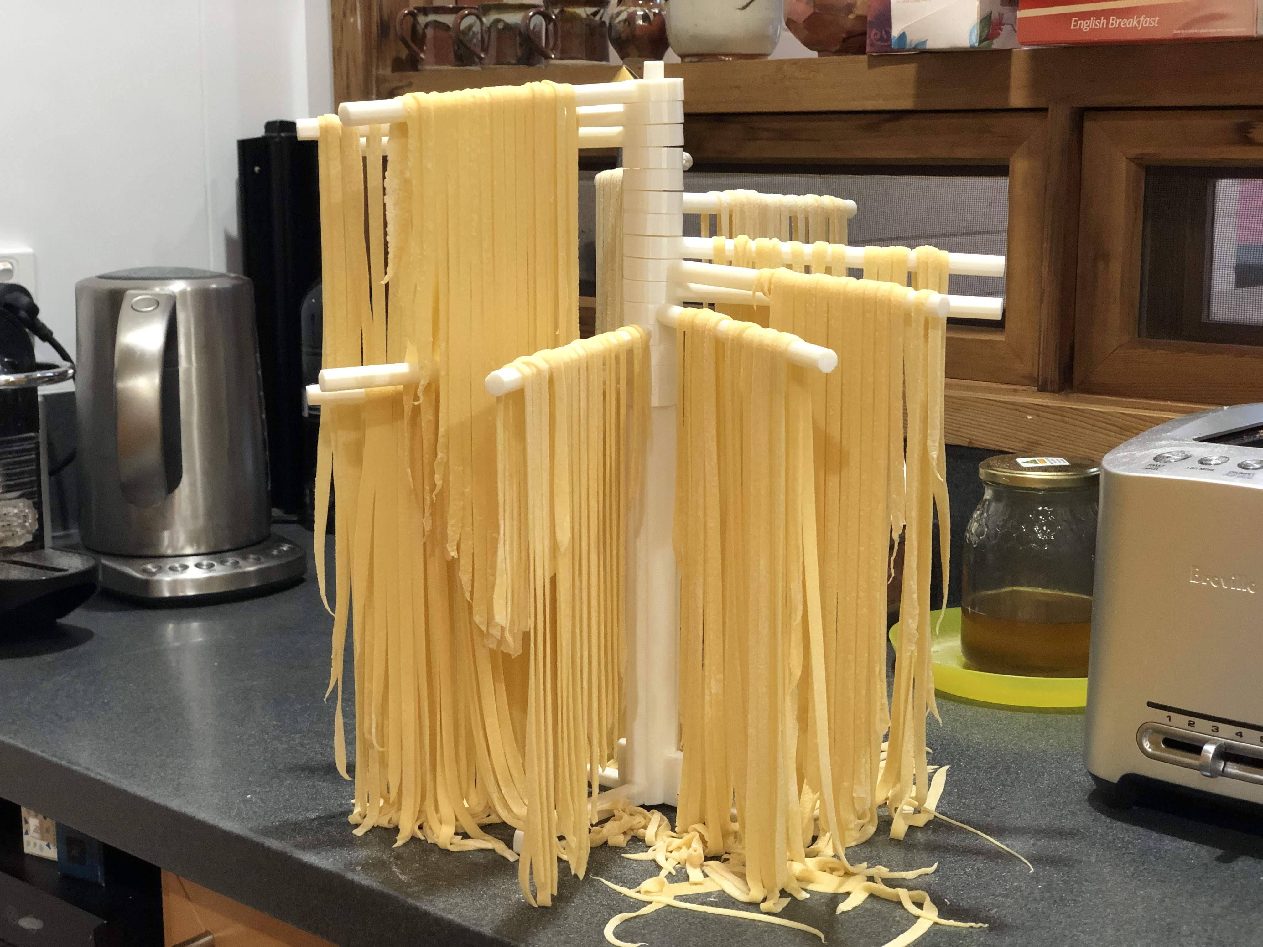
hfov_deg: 36.8
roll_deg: +0.3
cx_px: 632
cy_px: 474
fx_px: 1897
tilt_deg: -10.2
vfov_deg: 28.0
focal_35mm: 52
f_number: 2.4
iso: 160
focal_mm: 6
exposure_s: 1/25
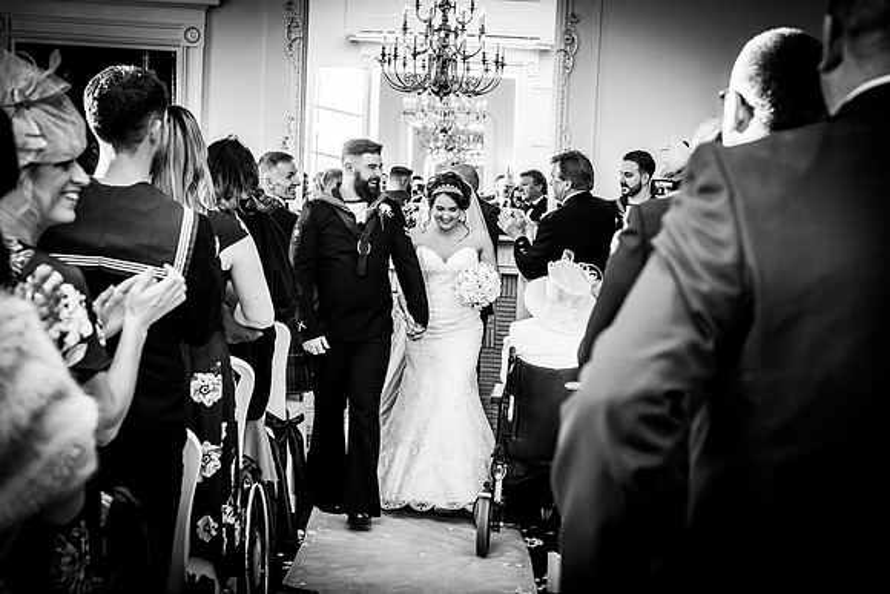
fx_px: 1484
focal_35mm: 60
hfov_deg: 33.4
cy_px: 297
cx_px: 445
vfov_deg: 22.6
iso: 400
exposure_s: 1/200
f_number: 5.6
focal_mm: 60
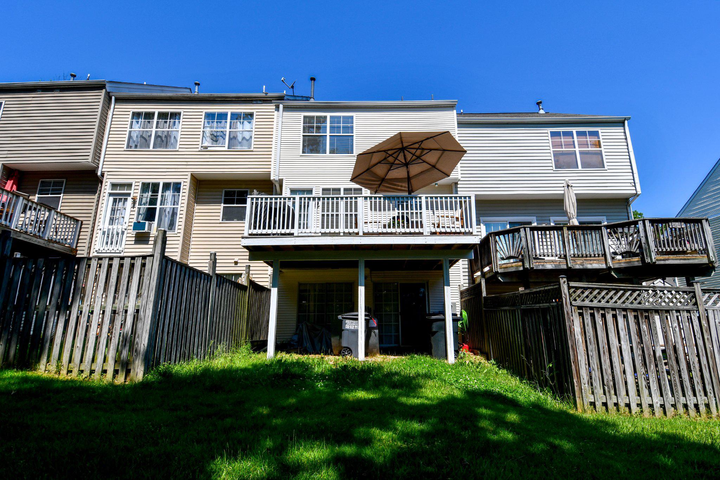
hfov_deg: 90.0
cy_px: 240
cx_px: 360
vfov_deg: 67.4
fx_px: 360
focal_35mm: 18
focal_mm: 12
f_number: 9
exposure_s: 1/320
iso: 100
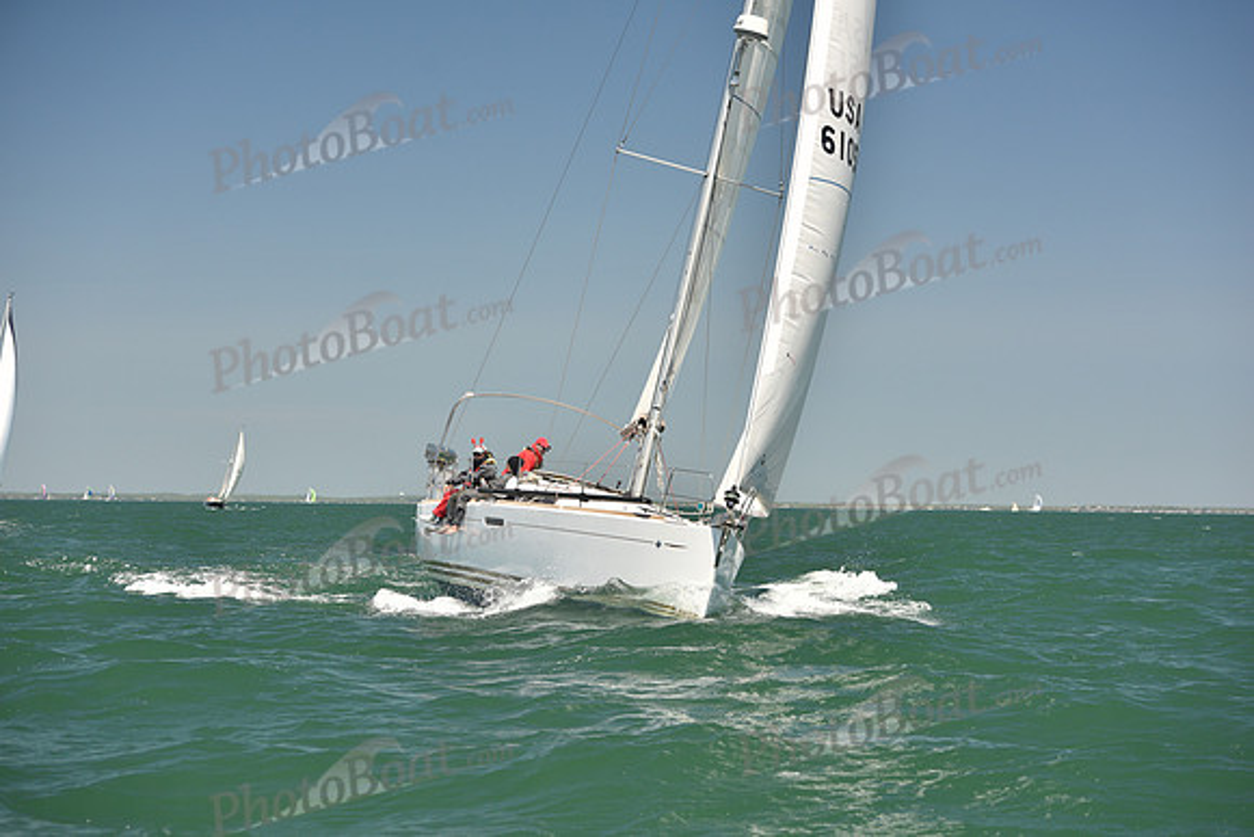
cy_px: 418
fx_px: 2857
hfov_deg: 24.8
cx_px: 627
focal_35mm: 82
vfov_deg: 16.7
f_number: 4
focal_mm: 82
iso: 250
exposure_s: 1/800
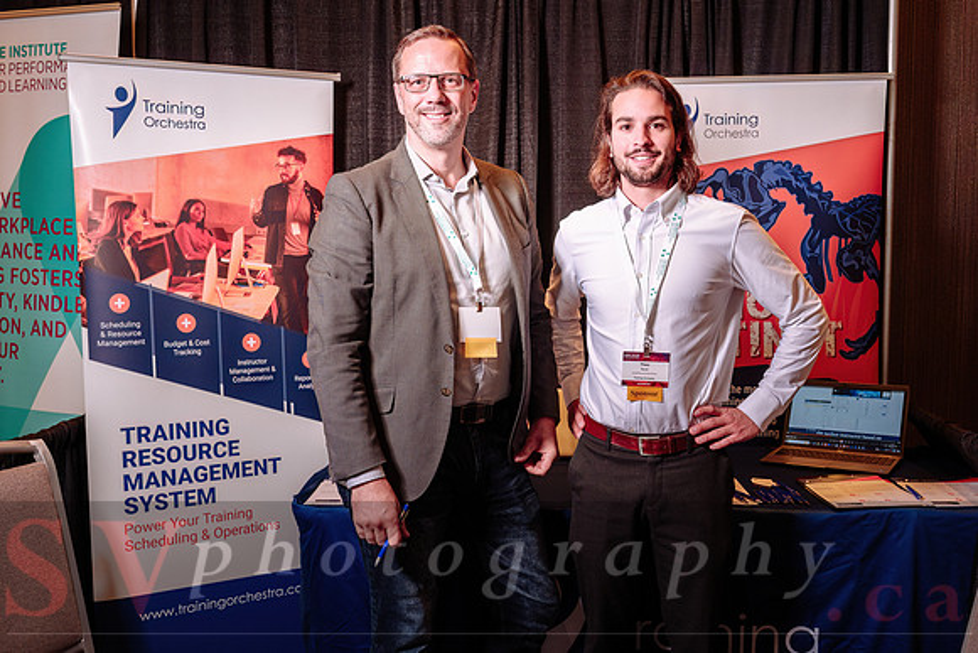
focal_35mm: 37
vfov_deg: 35.9
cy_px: 345
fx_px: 1006
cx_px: 499
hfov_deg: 51.9
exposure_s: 1/60
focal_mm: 35
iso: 1000
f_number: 4.5
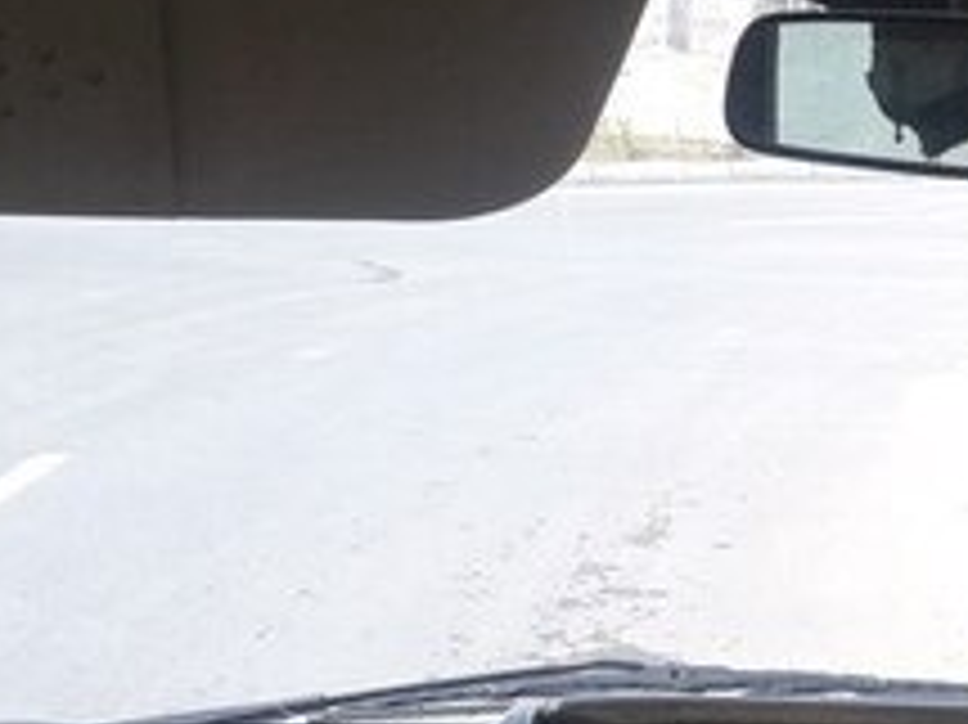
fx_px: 2404
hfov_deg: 22.0
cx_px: 936
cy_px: 1014
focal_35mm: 86
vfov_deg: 16.0
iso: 80
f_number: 1.9
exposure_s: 1/100
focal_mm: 3.7
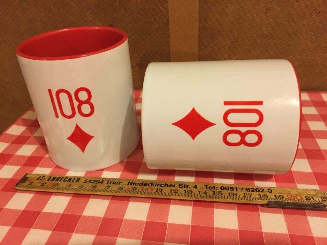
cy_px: 122
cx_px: 164
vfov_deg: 48.2
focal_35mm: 29
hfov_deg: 61.7
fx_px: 274
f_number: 2.2
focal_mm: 4.15
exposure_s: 1/25
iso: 250
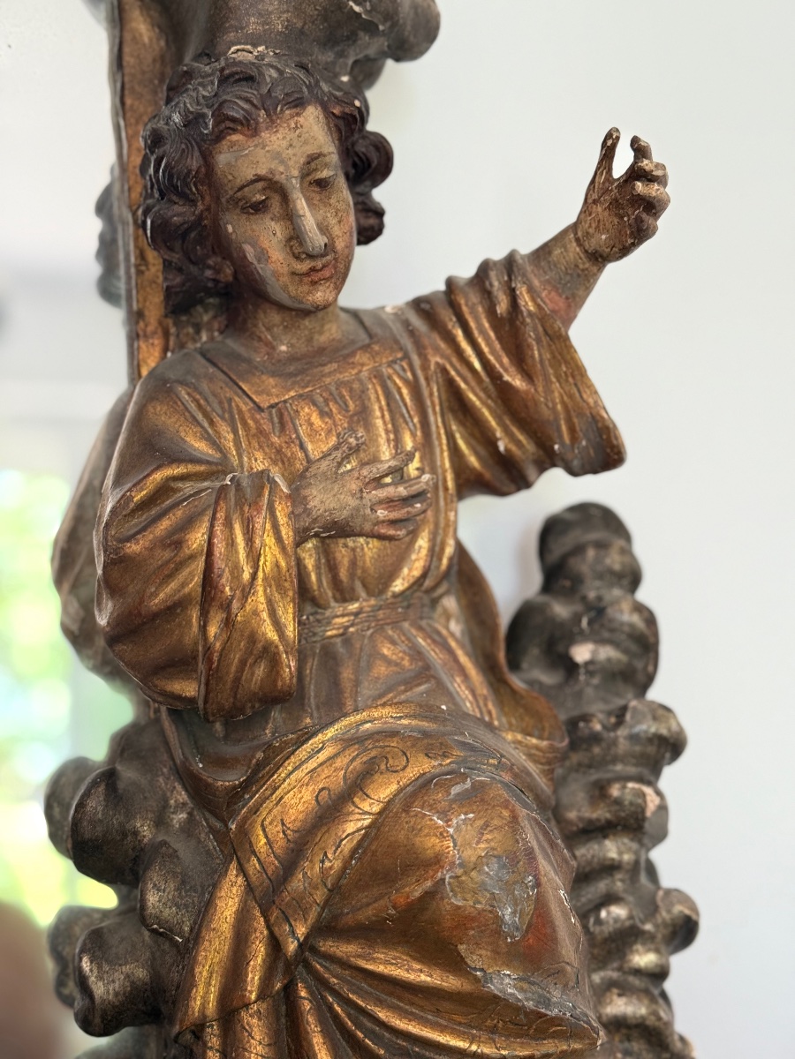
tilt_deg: -1.2
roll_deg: -1.8
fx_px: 1470
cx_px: 398
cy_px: 530
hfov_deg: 30.3
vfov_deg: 39.7
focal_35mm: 48
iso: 250
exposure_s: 1/60
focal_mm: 6.76
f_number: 1.78
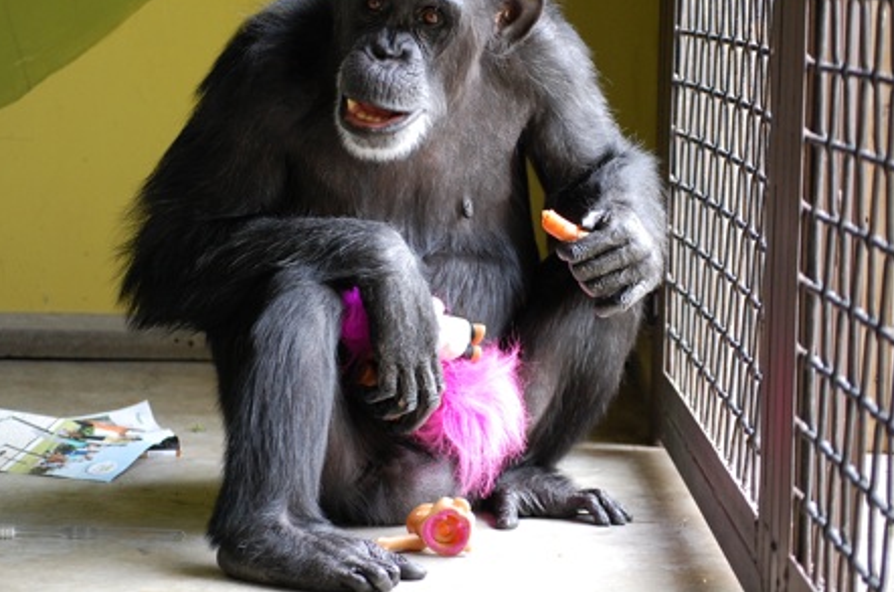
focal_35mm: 113
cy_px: 256
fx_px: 2801
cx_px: 455
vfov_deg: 12.1
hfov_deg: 18.1
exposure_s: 1/100
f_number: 4.2
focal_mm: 66
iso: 800
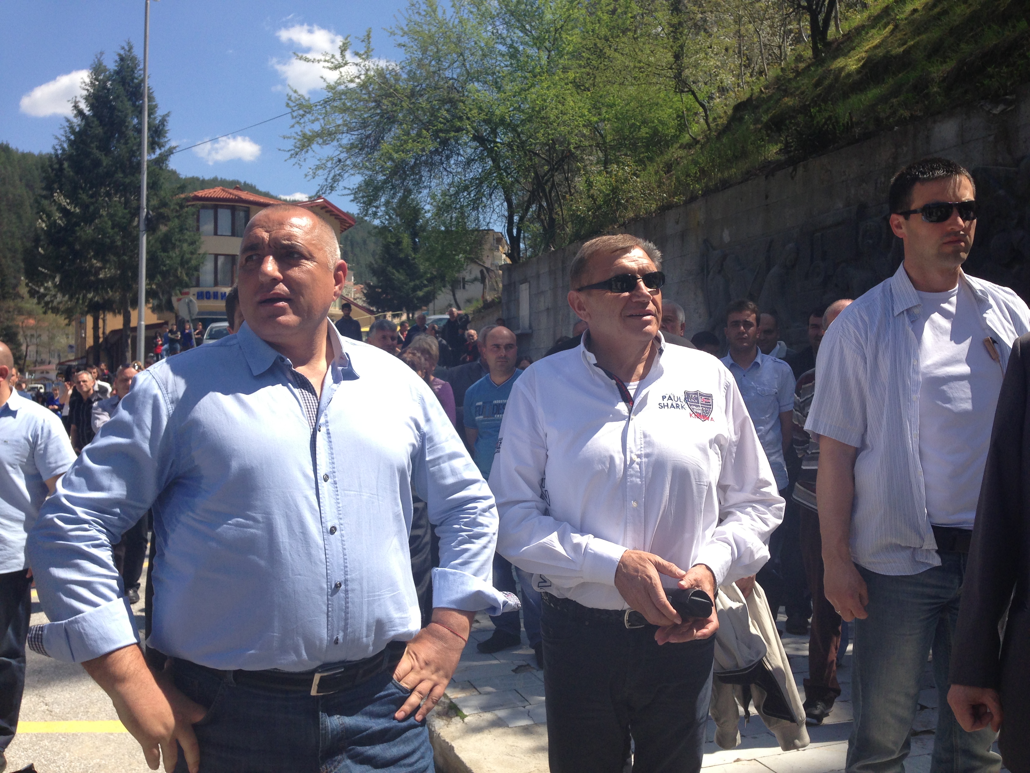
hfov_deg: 55.4
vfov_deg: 42.9
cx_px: 515
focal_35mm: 33
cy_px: 386
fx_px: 982
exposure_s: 1/1232
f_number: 2.4
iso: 50
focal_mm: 4.13
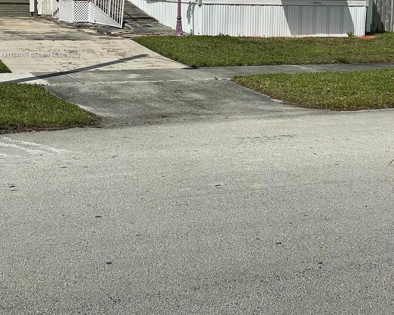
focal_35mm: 68
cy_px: 55
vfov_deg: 22.1
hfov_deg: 27.9
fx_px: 793
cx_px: 197
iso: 25
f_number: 2
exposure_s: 1/4785
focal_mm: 6
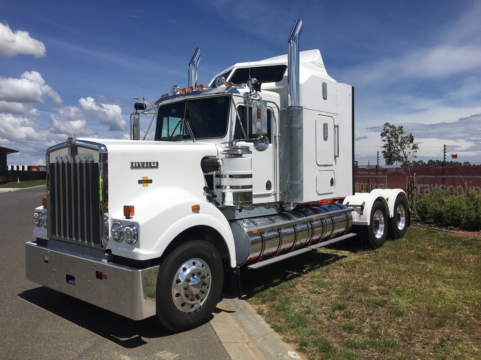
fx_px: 403
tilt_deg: -0.4
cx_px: 240
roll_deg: -0.4
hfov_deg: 61.7
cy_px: 180
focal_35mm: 29
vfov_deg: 48.2
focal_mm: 4.15
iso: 25
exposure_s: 1/4274
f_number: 2.2
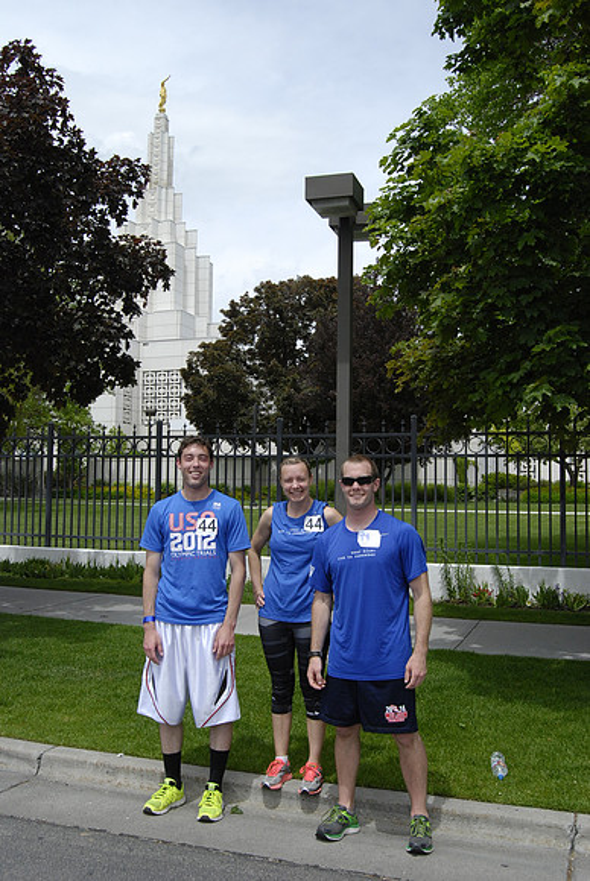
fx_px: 846
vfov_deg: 55.1
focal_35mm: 34
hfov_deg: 38.4
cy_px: 440
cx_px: 295
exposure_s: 1/640
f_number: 10
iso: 400
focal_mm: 23
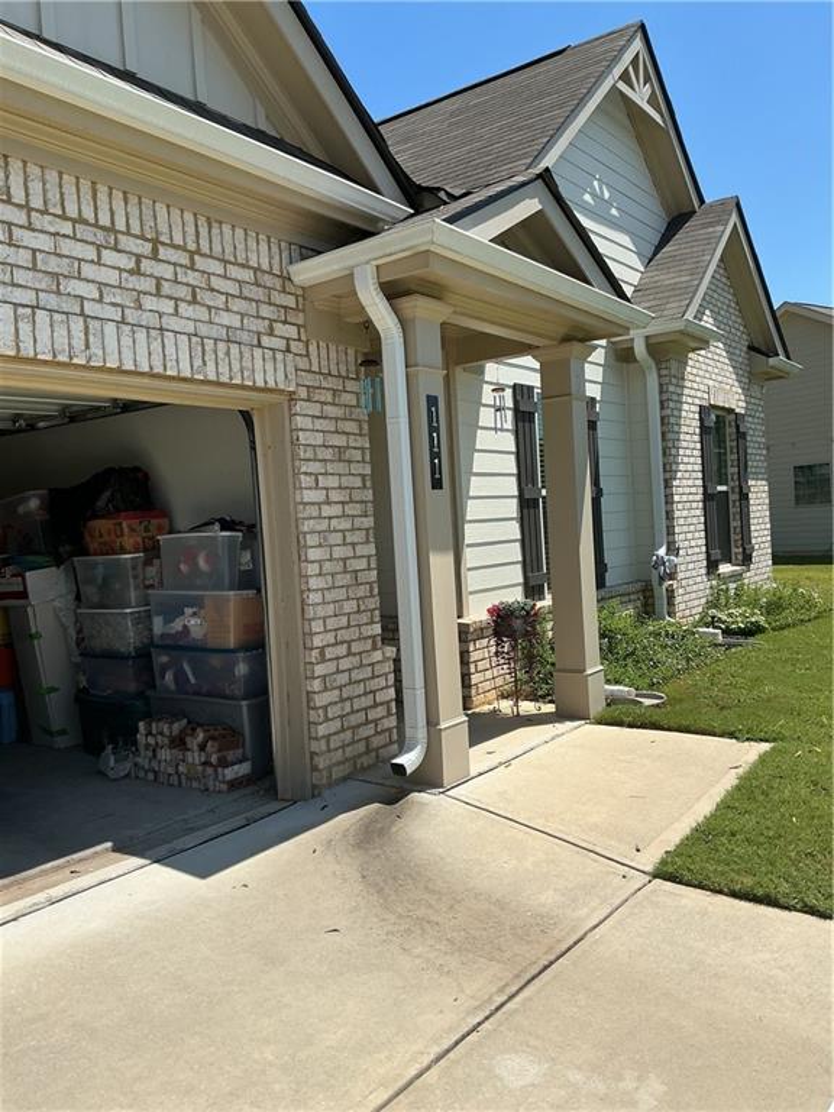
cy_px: 556
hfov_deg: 48.2
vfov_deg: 61.7
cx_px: 417
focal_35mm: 29
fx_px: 932
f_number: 1.8
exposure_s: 1/2227
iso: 25
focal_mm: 3
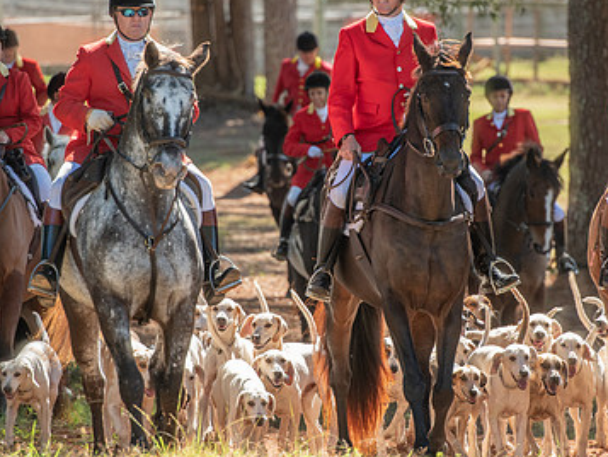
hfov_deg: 5.1
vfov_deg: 3.8
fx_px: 6800
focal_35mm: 387
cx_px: 328
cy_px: 262
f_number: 4
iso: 280
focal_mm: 200
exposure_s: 1/320
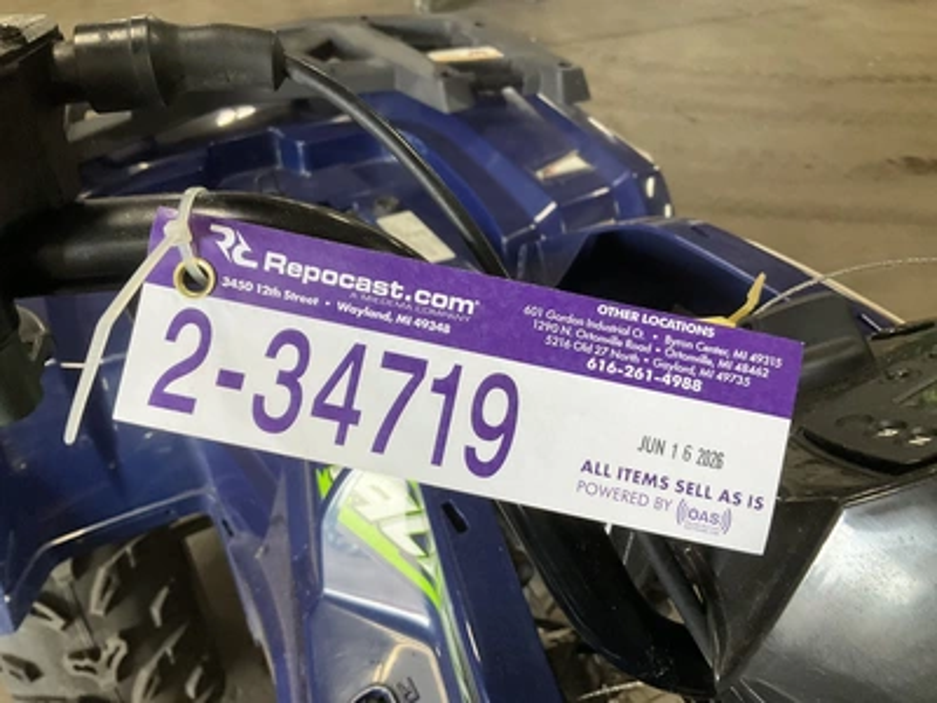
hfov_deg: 61.7
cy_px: 352
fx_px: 785
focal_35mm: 29
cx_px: 468
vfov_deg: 48.2
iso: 64
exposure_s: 1/60
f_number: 1.8
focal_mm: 3
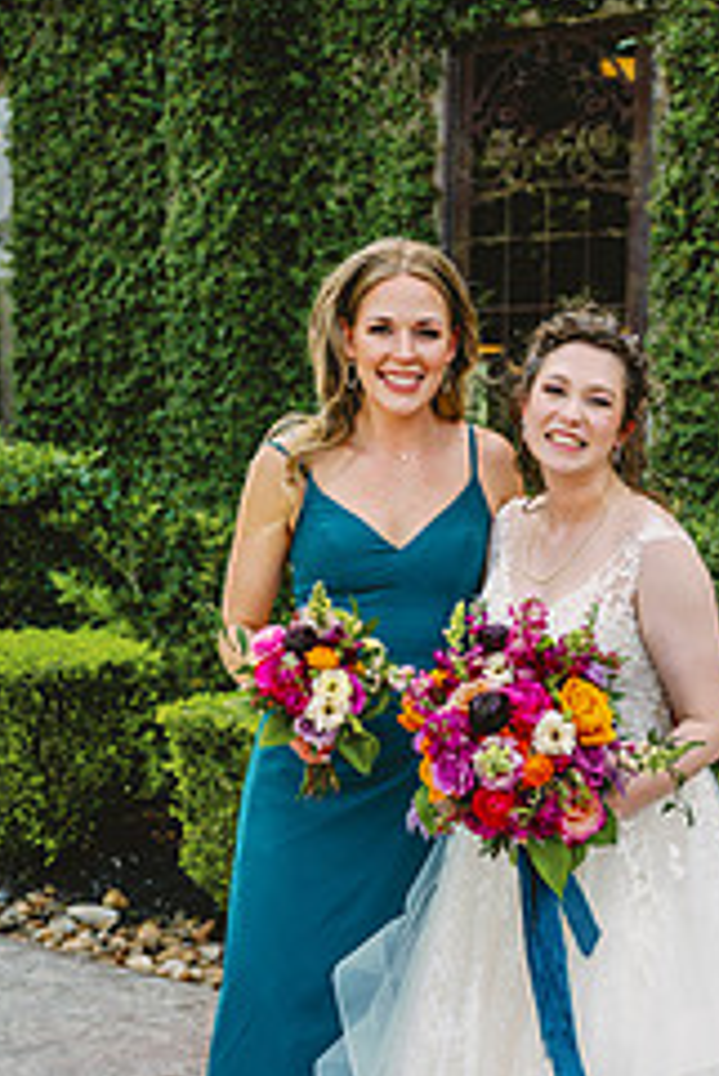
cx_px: 563
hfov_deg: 19.0
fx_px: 2124
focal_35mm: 71
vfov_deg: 28.2
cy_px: 741
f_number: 2.8
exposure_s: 1/250
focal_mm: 38
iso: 50
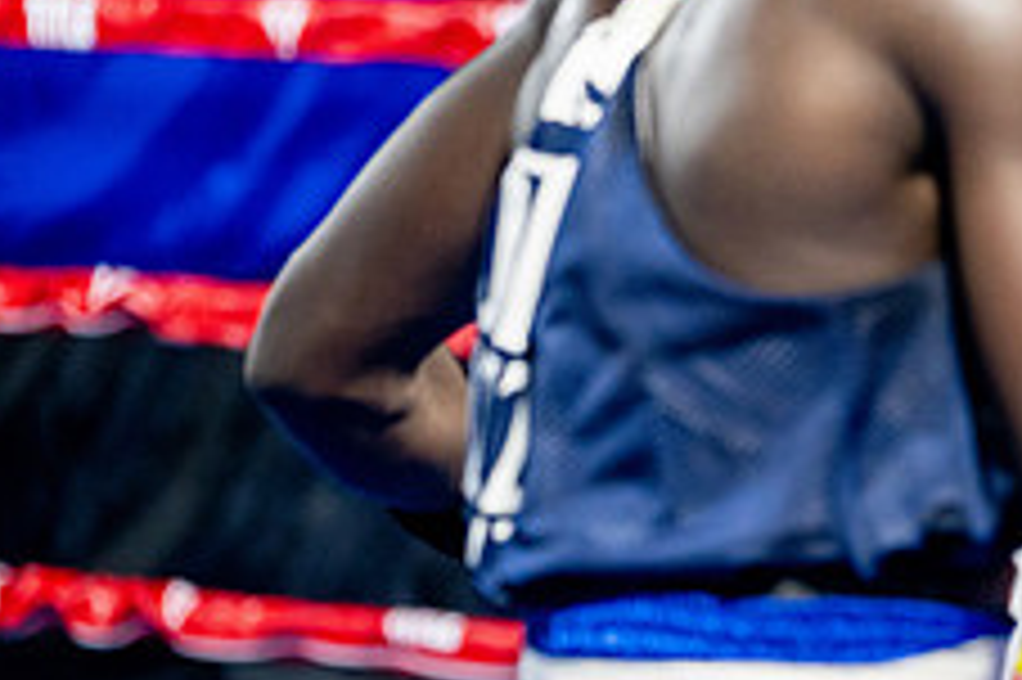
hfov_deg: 8.9
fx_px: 6525
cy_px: 340
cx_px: 1166
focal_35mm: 230
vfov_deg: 6.0
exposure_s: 1/800
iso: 4000
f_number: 2
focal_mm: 90
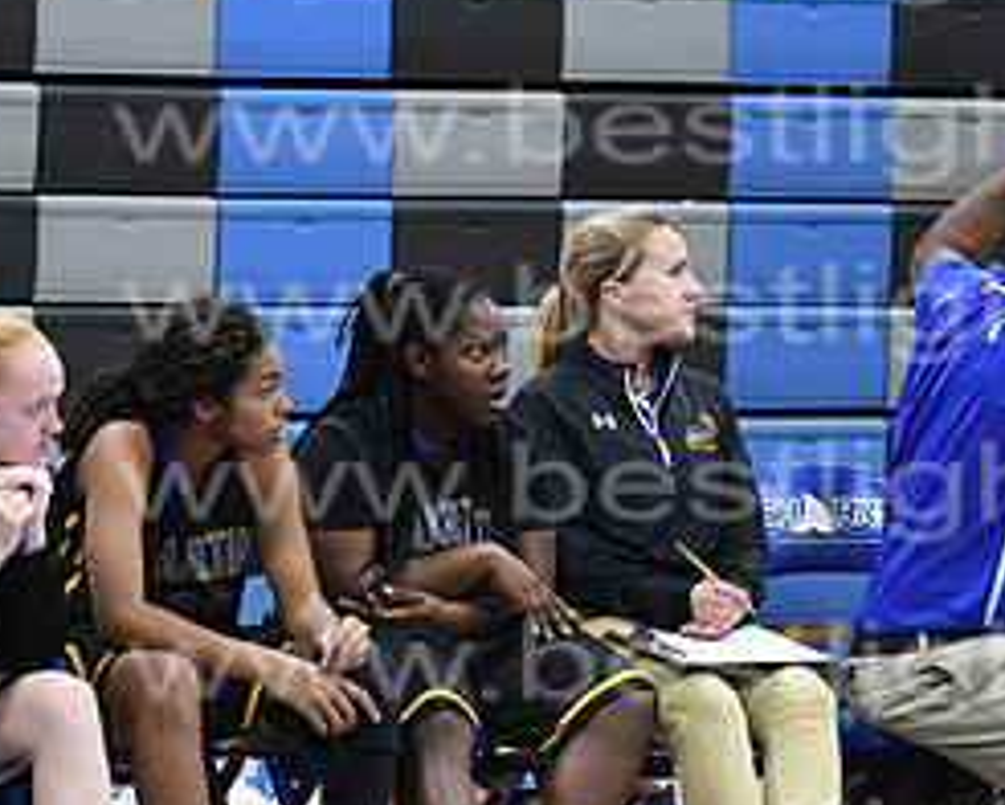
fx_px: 10087
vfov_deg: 4.6
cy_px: 402
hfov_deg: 5.7
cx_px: 1054
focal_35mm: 339
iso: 5000
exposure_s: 1/640
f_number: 3.2
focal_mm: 102
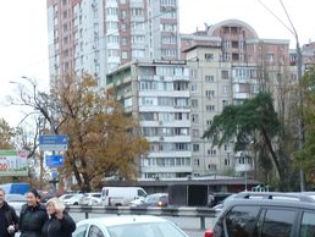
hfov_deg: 18.0
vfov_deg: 13.3
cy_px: 260
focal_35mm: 109
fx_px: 993
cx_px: 127
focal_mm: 7.3
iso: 250
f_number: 3.7
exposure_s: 1/30
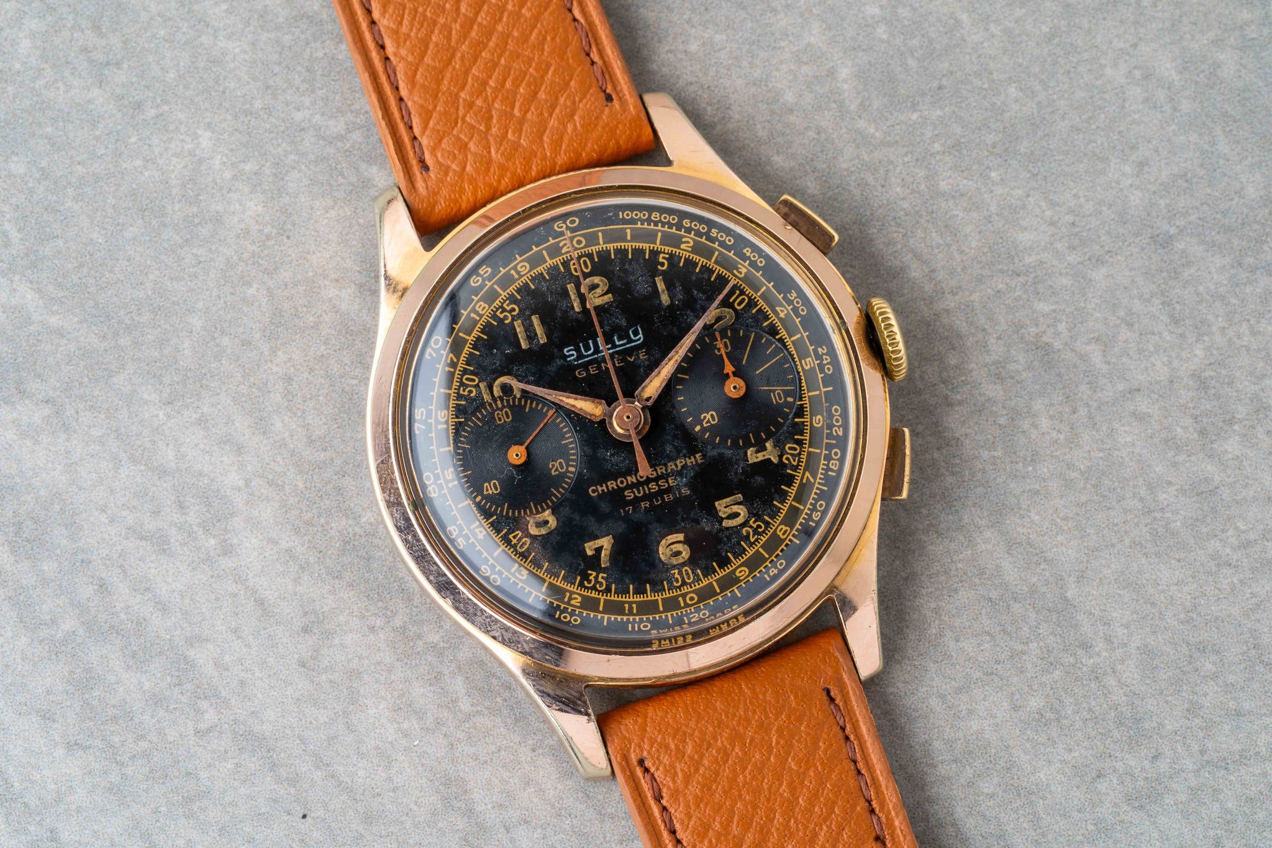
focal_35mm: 108
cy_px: 391
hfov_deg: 19.0
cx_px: 633
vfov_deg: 12.7
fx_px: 3807
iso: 100
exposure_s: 1/160
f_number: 16
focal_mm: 100
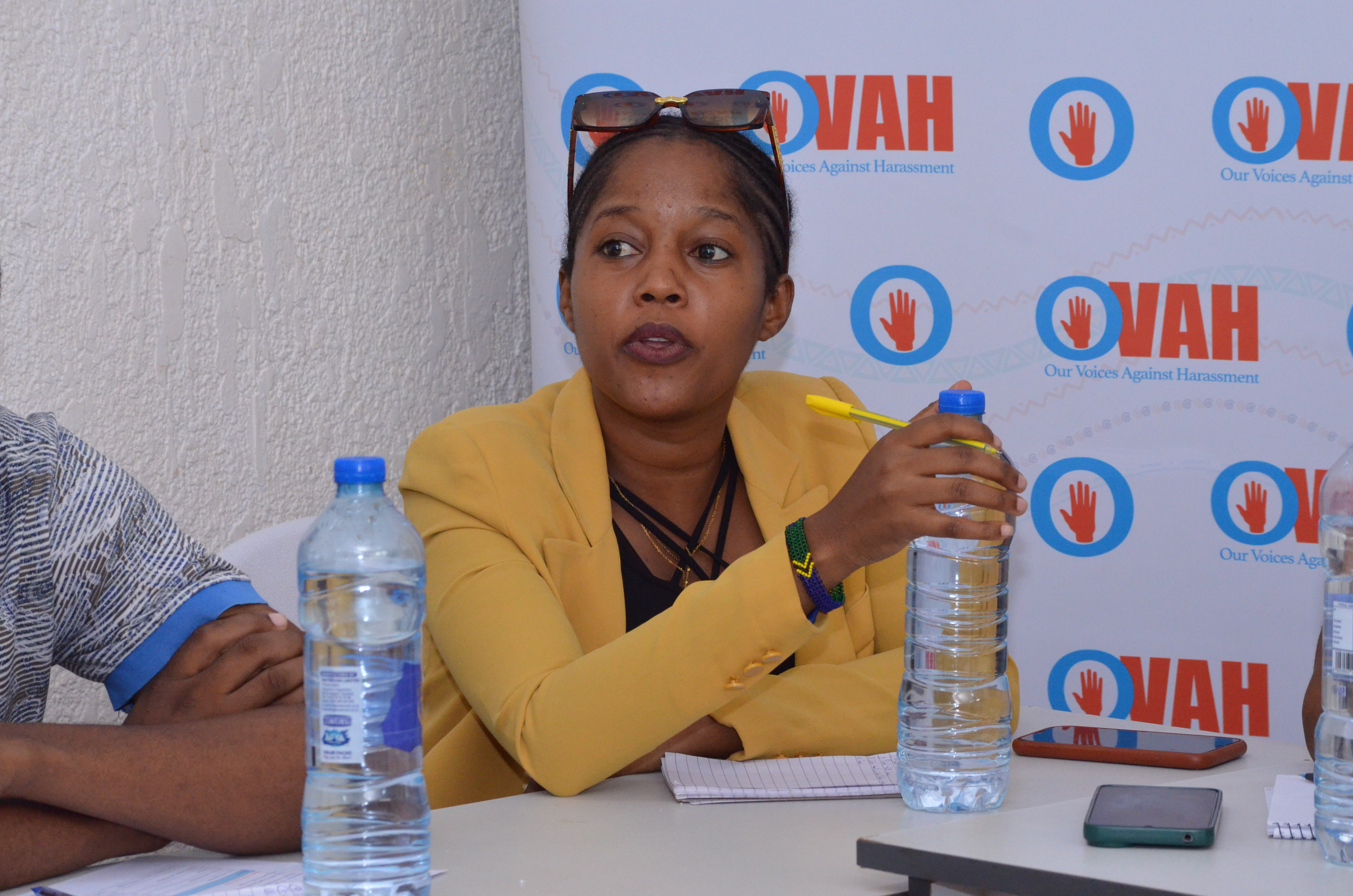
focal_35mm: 153
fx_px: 5738
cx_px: 676
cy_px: 448
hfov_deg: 13.4
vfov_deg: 8.9
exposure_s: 1/250
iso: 2500
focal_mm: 102
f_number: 10
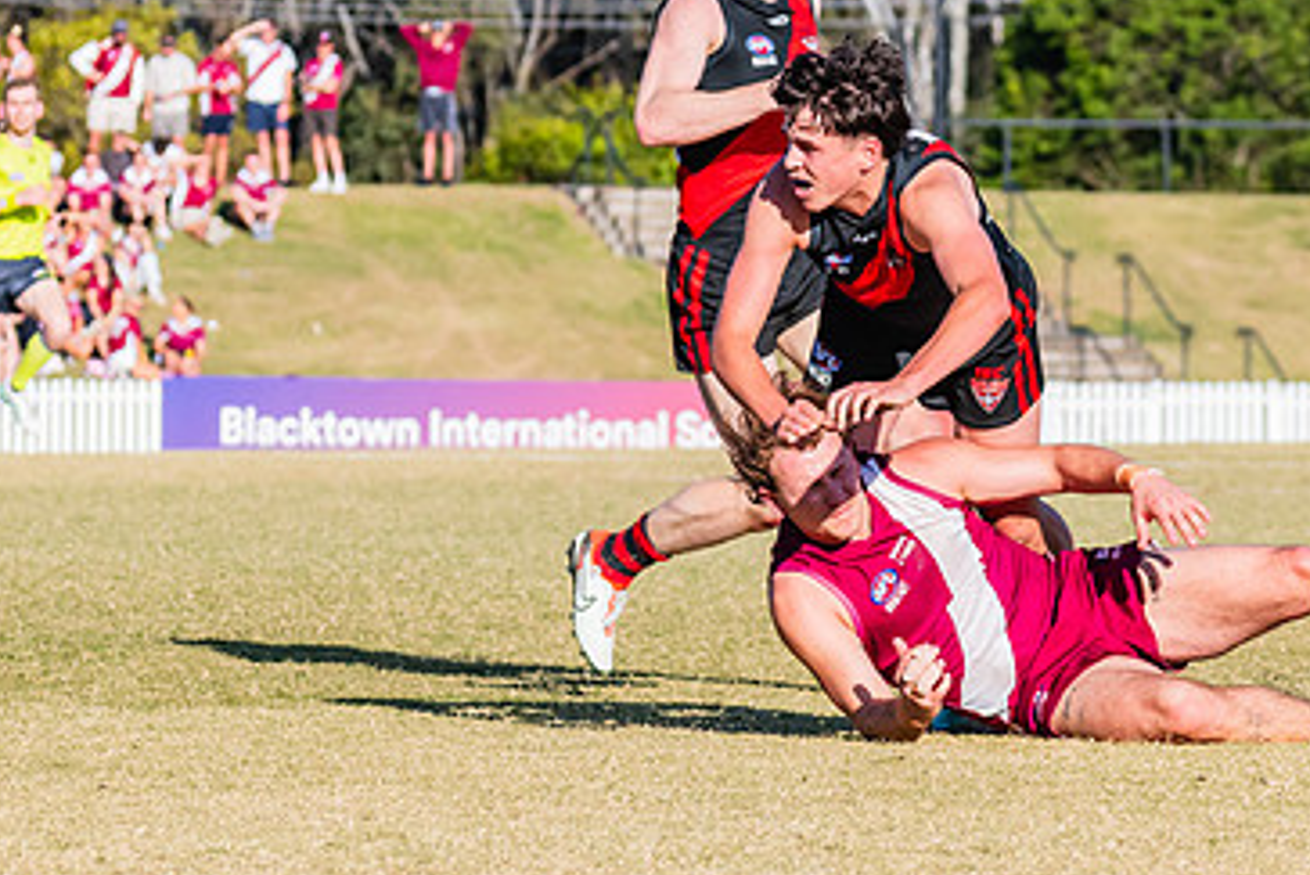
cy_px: 320
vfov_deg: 3.6
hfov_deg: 5.4
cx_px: 922
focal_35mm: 383
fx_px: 13942
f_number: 9
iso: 800
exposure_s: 1/1600
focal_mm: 170
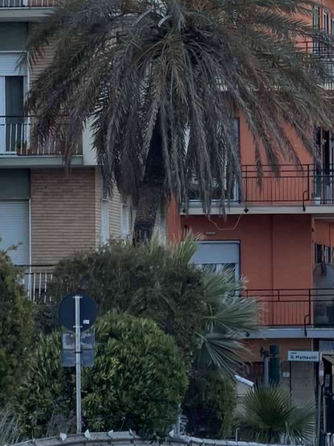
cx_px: 258
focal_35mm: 603
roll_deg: +0.7
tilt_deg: +2.6
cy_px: 4
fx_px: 7760
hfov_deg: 2.5
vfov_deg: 3.3
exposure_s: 1/166
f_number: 2.8
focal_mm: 16.89
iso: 40
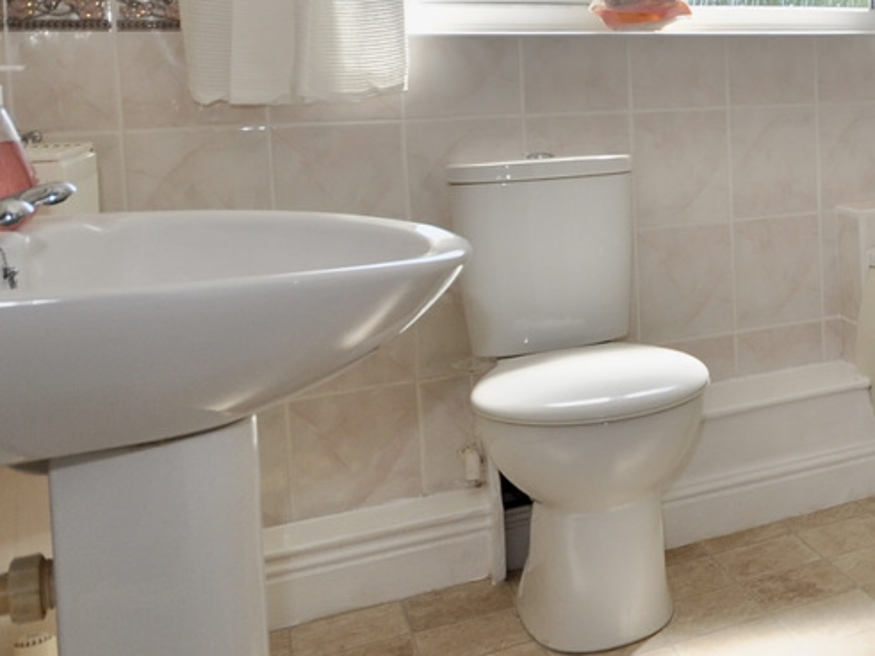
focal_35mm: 44
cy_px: 87
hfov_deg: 31.5
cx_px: 1174
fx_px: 1112
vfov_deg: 31.6
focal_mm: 10
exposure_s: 1/125
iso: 200
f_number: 5.6
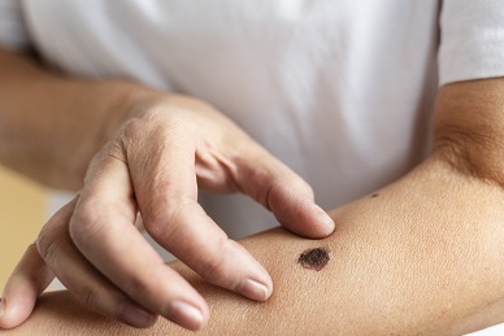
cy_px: 193
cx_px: 310
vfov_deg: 23.4
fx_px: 812
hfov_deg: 34.3
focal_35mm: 58
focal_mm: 44
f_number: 2.8
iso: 800
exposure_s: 1/200
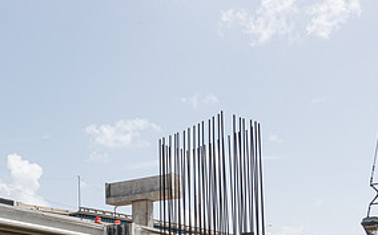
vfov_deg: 24.2
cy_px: 254
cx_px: 145
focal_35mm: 50
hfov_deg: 40.1
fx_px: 515
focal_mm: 8.8
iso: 125
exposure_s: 1/400
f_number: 7.1
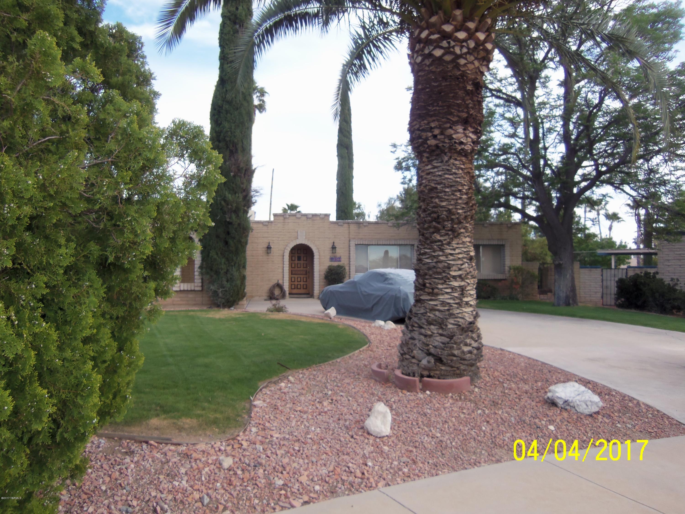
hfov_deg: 63.4
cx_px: 342
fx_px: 554
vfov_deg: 49.7
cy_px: 257
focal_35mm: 28
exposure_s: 1/160
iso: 64
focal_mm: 5.1
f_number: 3.9
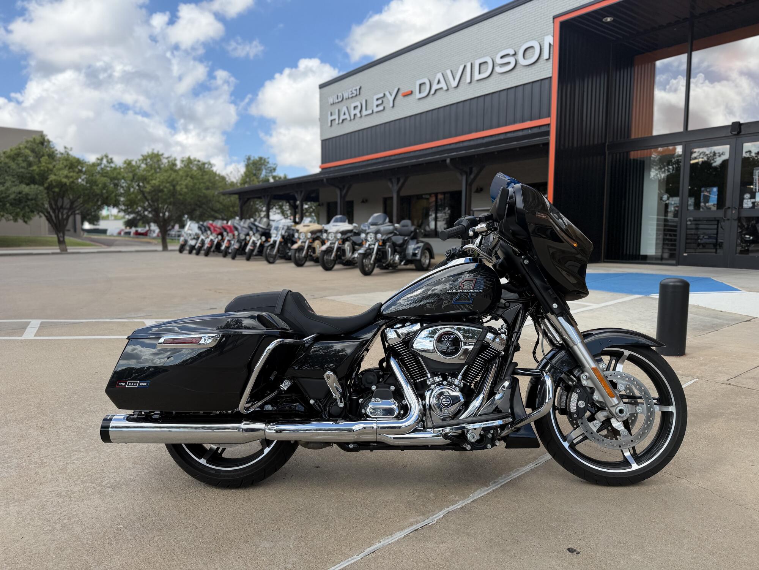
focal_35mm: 24
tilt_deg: -4.9
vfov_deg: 56.8
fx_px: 526
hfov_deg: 71.6
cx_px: 380
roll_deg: -0.9
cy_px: 285
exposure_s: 1/2611
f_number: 1.78
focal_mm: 6.76
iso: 100
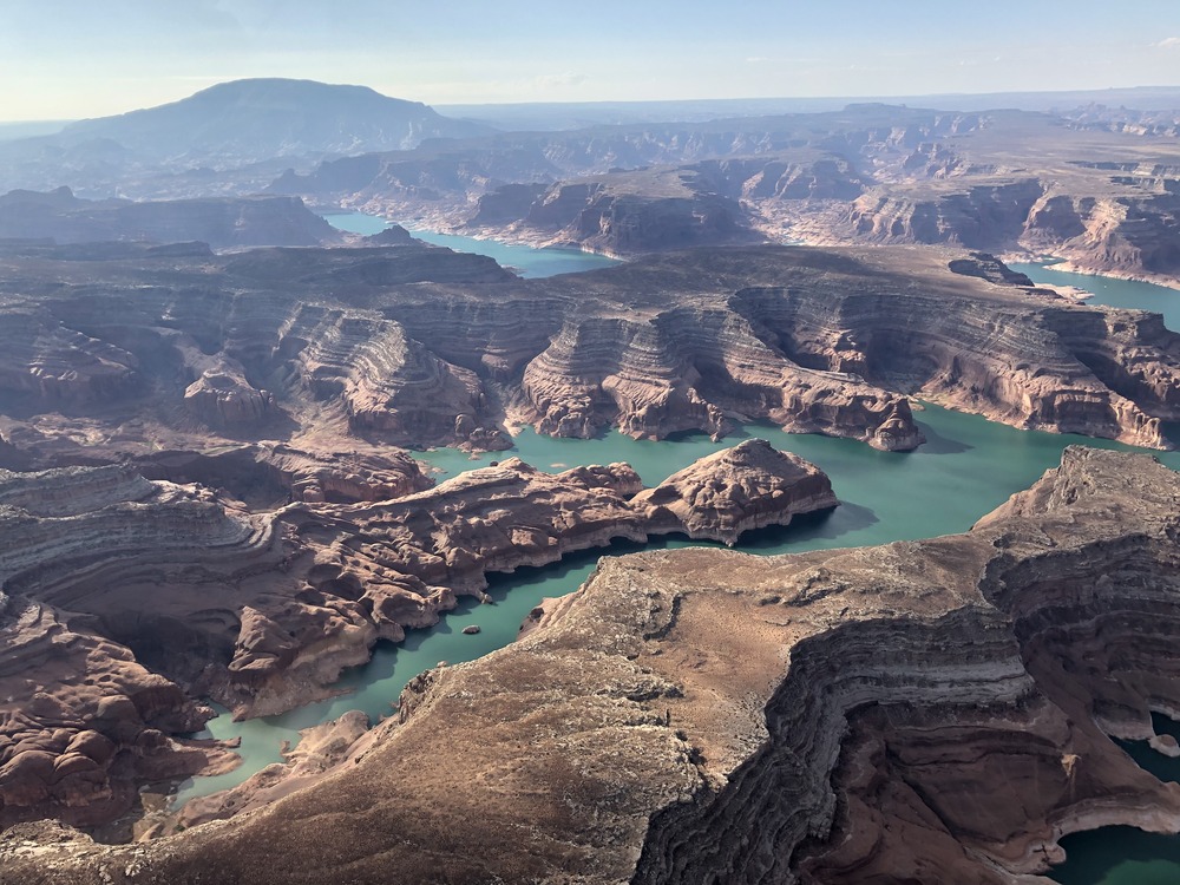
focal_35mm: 28
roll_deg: +3.3
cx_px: 590
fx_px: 954
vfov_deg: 49.7
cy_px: 442
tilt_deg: -19.8
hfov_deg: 63.4
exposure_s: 1/1091
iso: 20
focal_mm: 3.99
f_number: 1.8
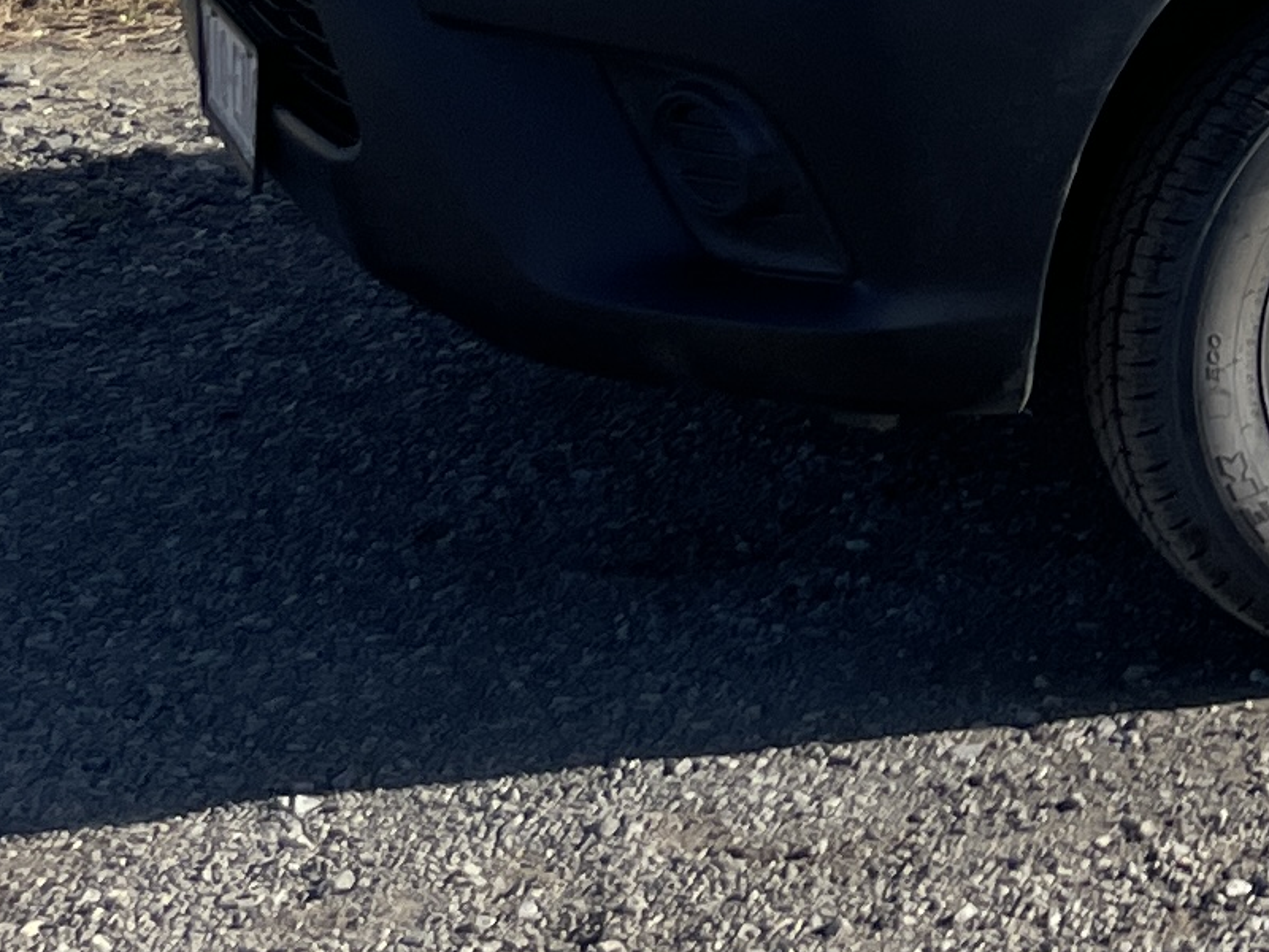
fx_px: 4802
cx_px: 2149
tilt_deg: -6.4
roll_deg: -1.6
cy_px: -487
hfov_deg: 13.7
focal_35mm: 131
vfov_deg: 10.9
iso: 32
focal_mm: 4.2
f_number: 1.6
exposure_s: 1/3509
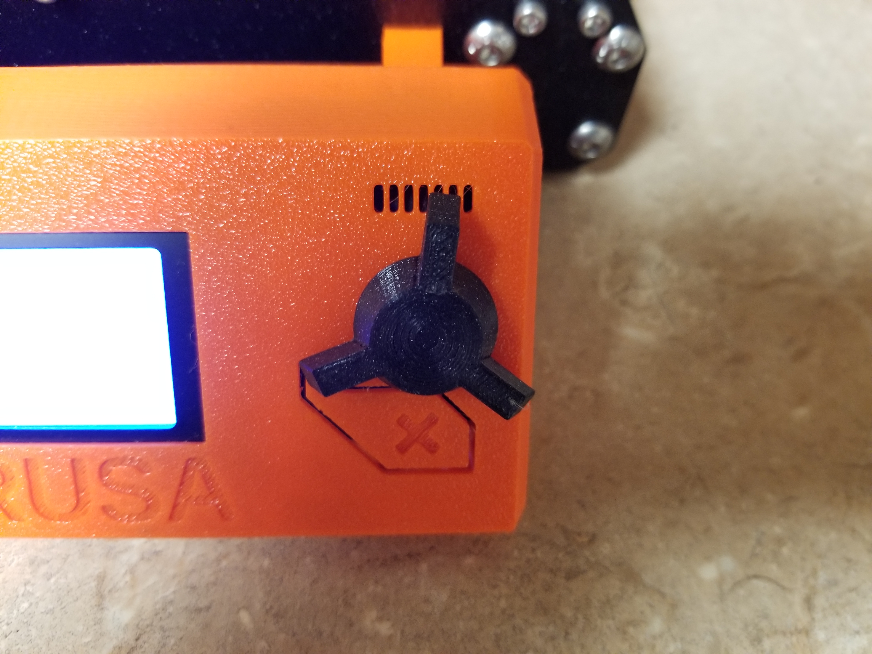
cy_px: 327
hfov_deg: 67.3
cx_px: 436
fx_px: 655
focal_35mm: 26
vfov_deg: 53.1
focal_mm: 4.3
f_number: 1.7
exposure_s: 1/12
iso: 250
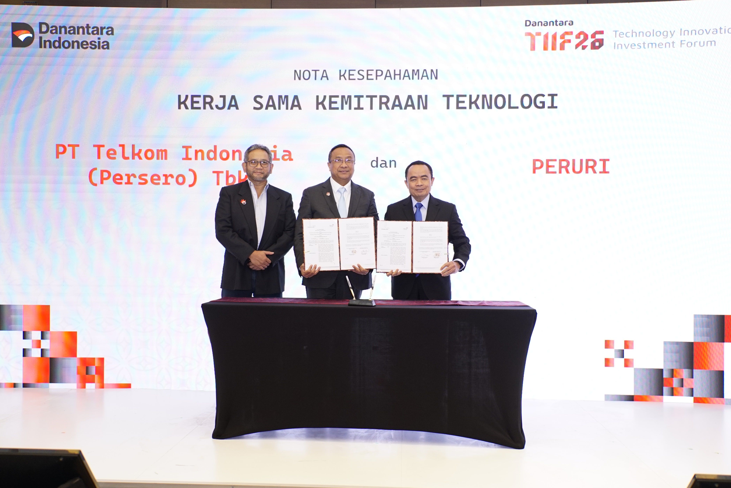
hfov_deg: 55.8
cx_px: 366
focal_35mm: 34
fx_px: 691
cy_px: 244
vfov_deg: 38.9
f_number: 4
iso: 1600
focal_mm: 34
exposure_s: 1/125
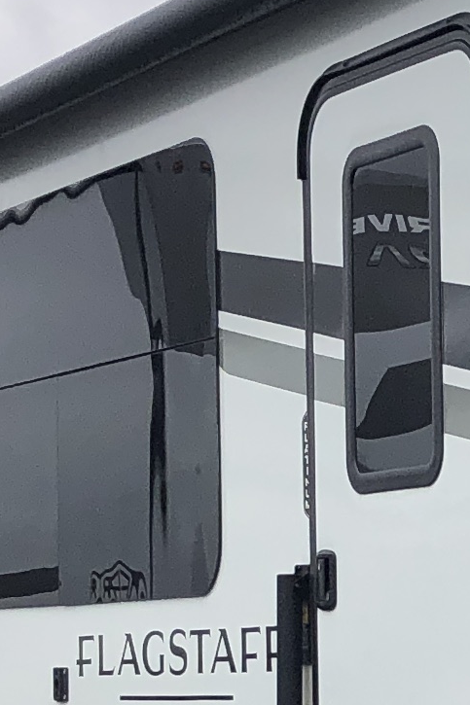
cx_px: 901
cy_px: 759
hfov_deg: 8.1
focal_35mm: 162
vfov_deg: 12.5
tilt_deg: -2.6
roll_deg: -0.4
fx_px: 3174
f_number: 1.8
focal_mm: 3.99
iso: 20
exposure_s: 1/1021
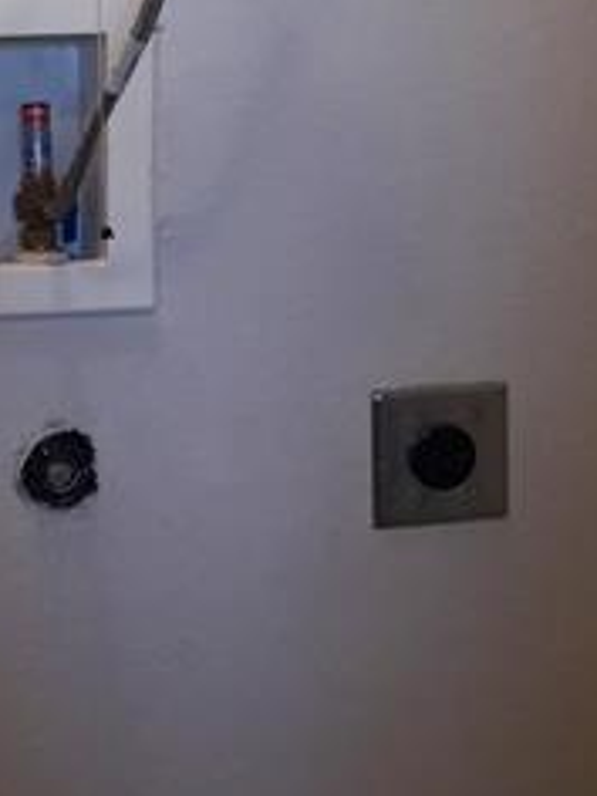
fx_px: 2897
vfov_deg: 15.6
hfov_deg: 11.7
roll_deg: +1.6
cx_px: 17
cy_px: 455
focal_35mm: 126
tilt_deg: -10.7
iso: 64
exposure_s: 1/30
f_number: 2.2
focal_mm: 4.15
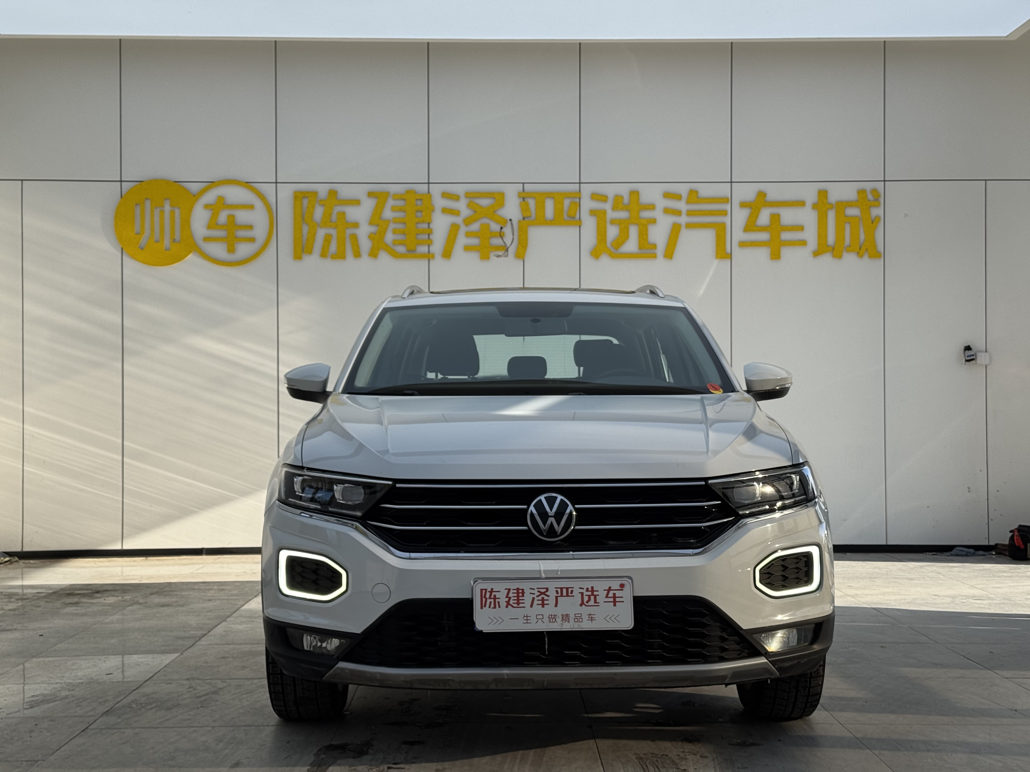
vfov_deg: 30.3
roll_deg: +0.1
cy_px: 386
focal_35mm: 48
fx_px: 1428
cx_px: 515
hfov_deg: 39.7
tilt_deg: +1.7
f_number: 1.78
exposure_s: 1/1490
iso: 64
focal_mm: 6.76
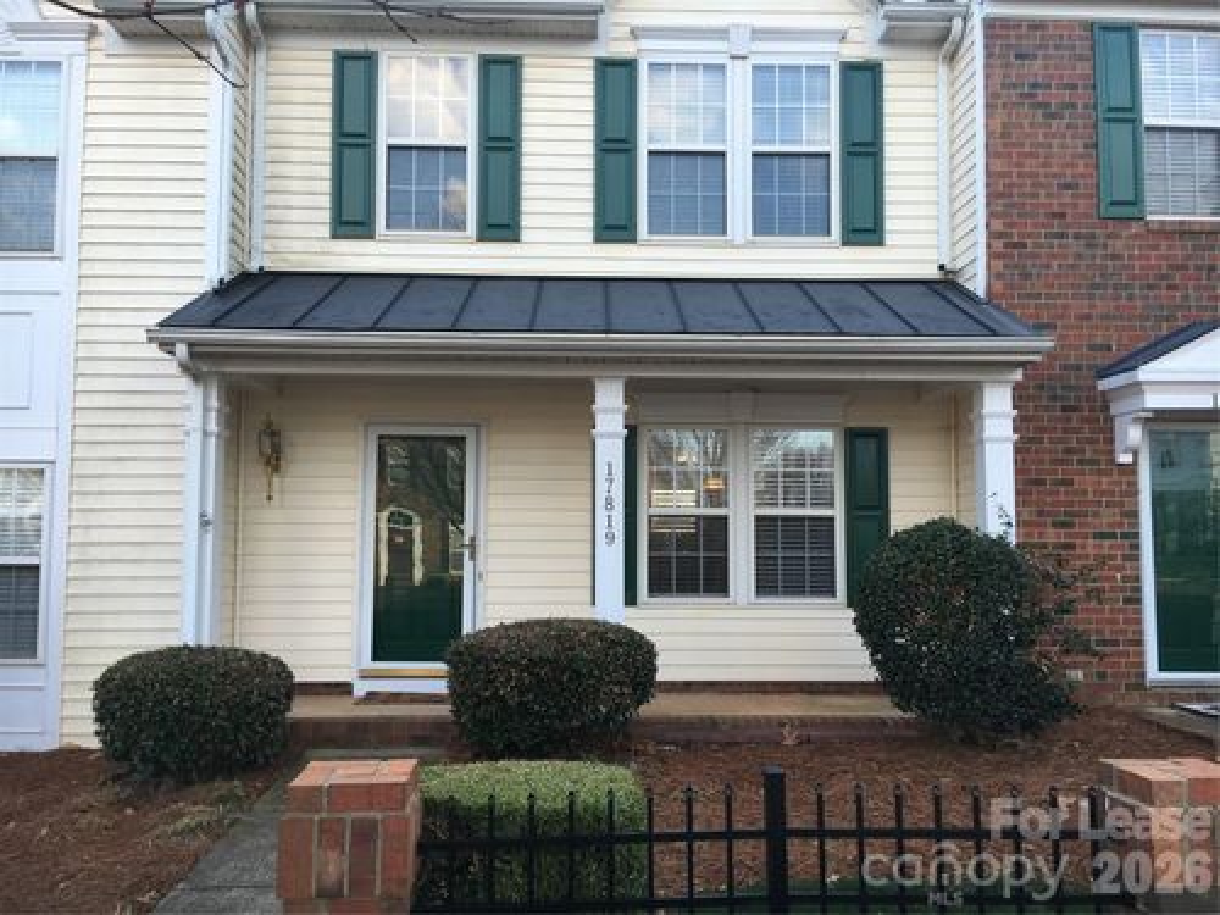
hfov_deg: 61.7
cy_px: 458
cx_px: 610
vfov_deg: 48.2
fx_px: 1022
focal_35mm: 29
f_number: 2.2
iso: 25
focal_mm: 4.15
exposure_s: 1/159
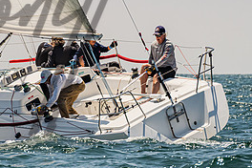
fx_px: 5593
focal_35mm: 799
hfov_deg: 2.6
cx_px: 24
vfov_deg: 1.7
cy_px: 23
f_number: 8
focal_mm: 270
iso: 500
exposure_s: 1/2000
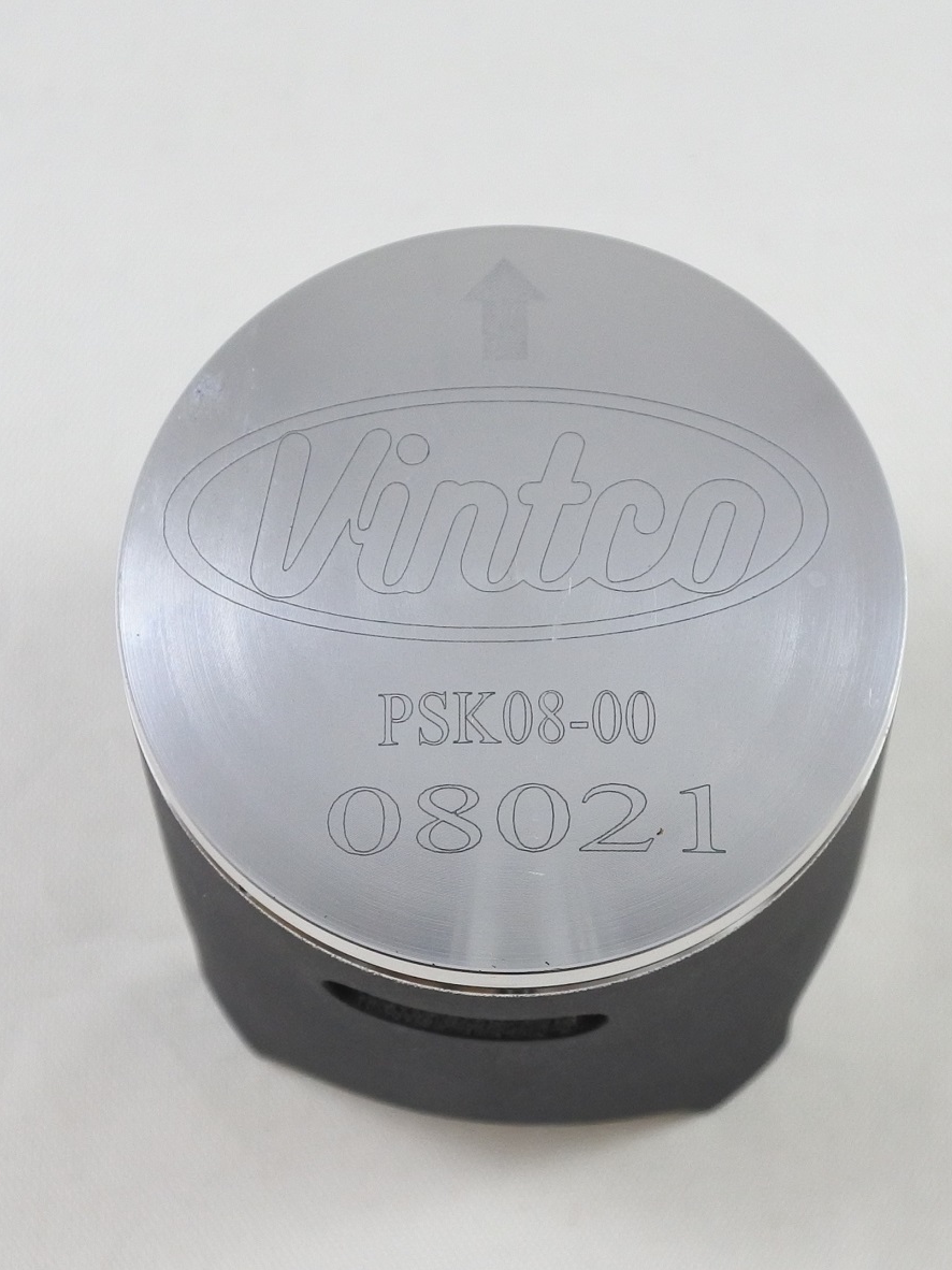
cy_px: 635
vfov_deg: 25.0
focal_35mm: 78
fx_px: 2861
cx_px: 486
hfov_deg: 18.9
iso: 560
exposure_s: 1/125
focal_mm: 20.1
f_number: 4.8
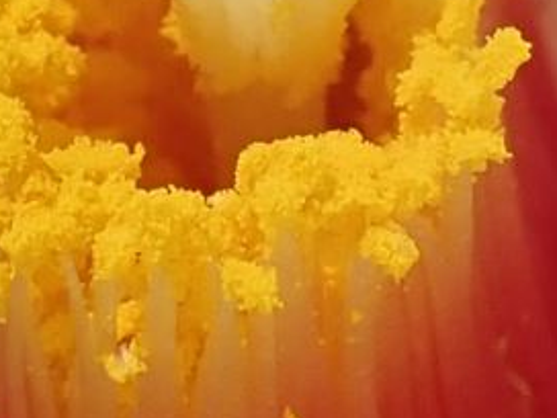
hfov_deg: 4.7
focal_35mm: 419
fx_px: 6742
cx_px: 354
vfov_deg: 3.5
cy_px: -33
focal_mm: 10.29
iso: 160
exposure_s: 1/200
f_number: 14
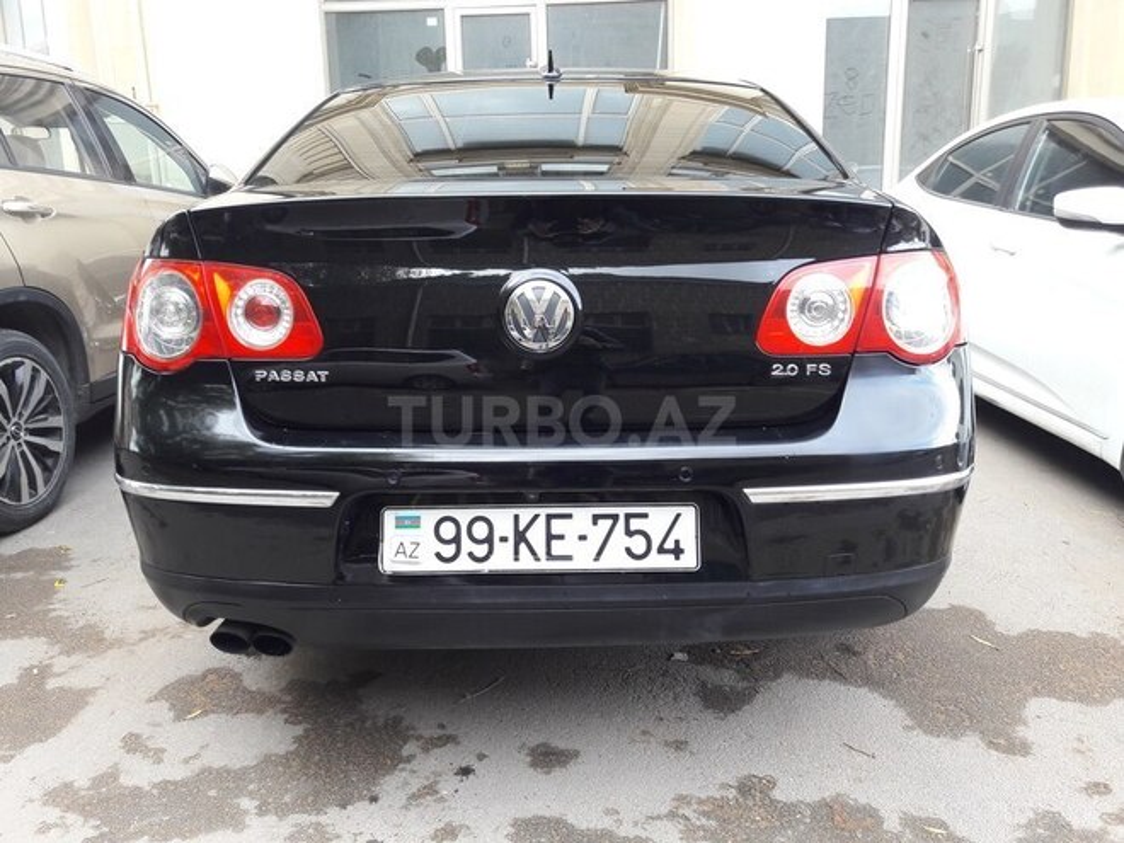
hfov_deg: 63.4
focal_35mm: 28
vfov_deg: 49.7
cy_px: 422
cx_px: 562
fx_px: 909
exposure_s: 1/50
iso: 50
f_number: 1.9
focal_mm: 3.7
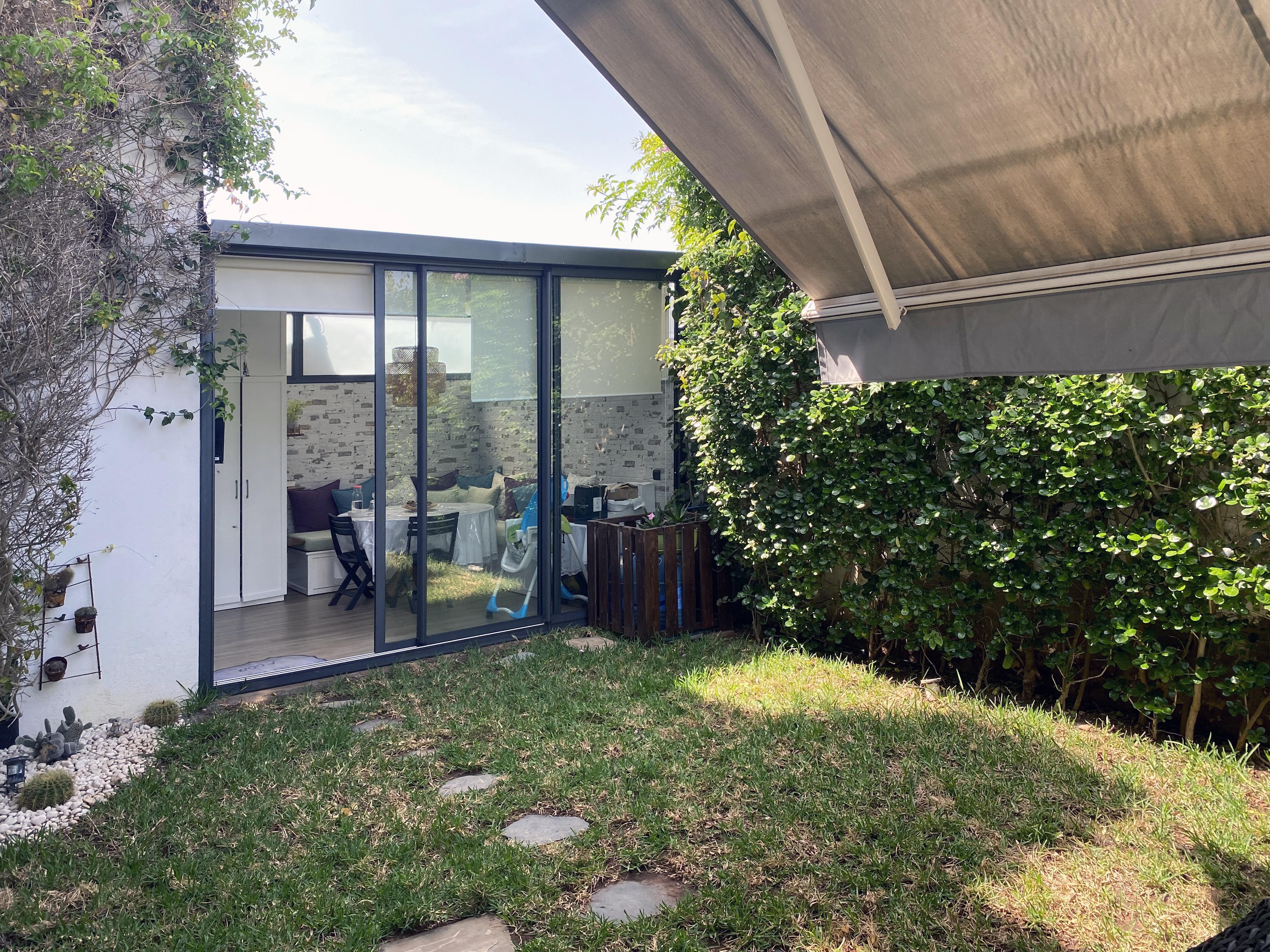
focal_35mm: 26
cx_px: 635
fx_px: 954
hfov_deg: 67.3
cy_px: 476
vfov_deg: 53.1
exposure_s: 1/306
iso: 32
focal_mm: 4.25
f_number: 1.8
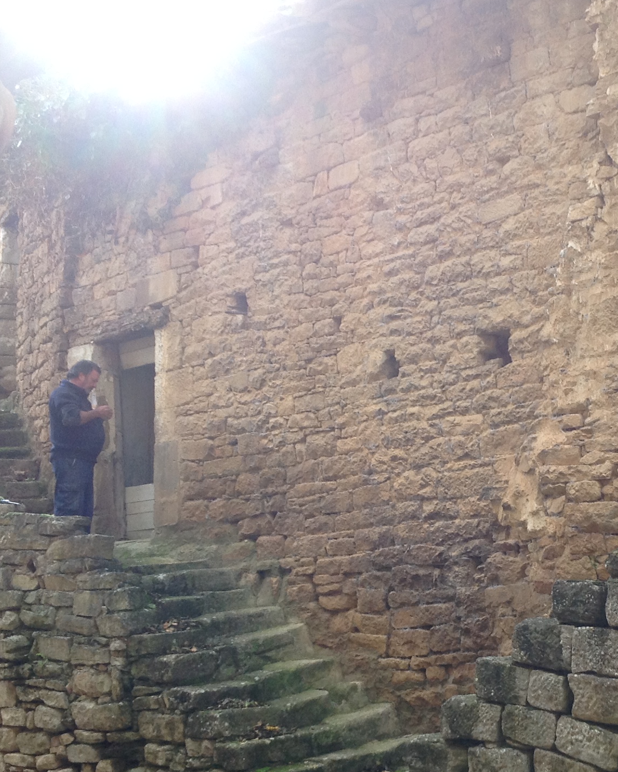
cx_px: 476
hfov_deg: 24.3
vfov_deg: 30.5
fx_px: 1417
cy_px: 426
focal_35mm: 62
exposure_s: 1/315
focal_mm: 4.28
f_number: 2.4
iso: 50
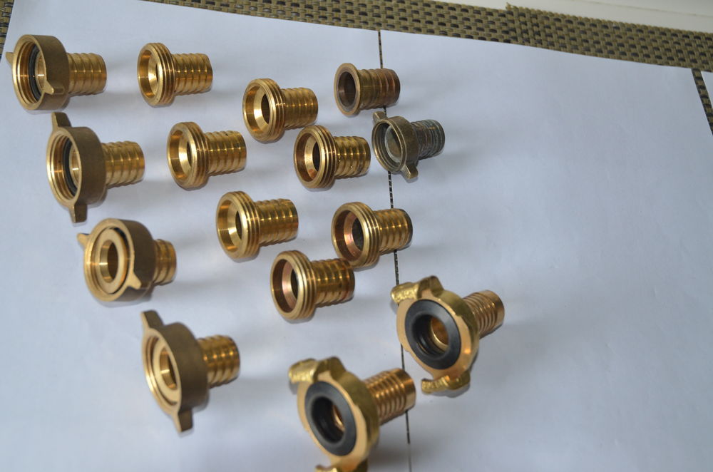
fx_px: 1008
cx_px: 356
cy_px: 236
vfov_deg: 26.4
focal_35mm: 51
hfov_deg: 39.0
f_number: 4
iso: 800
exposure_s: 1/60
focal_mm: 34
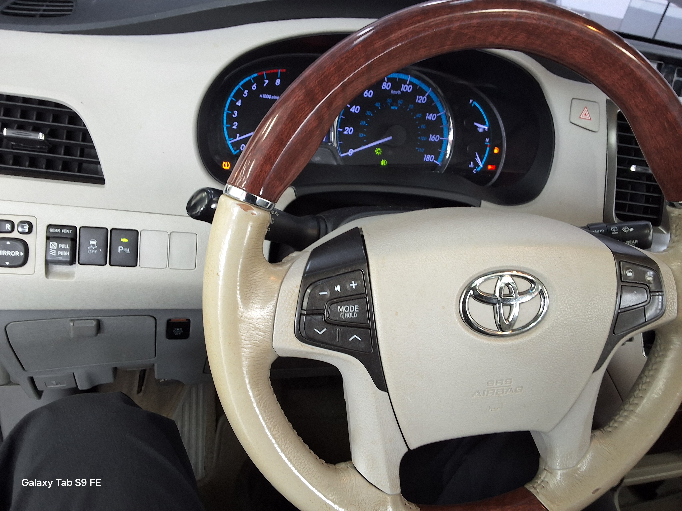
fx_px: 552
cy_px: 256
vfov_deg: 49.7
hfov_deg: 63.4
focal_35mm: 28
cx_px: 341
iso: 80
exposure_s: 1/40
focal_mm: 2.91
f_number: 1.9
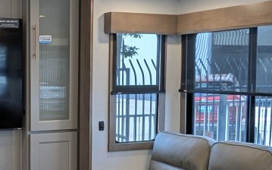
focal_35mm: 66
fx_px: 489
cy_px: 127
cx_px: 10
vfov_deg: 19.6
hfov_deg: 29.4
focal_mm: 2.35
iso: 55
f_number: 2.2
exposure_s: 1/87
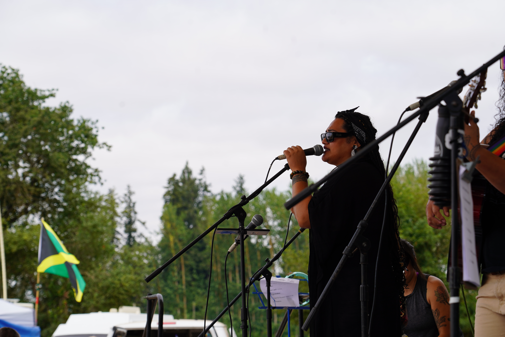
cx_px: 252
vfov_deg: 13.0
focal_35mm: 105
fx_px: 1473
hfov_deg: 19.5
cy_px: 168
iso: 100
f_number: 7.1
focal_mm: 105
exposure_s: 1/200
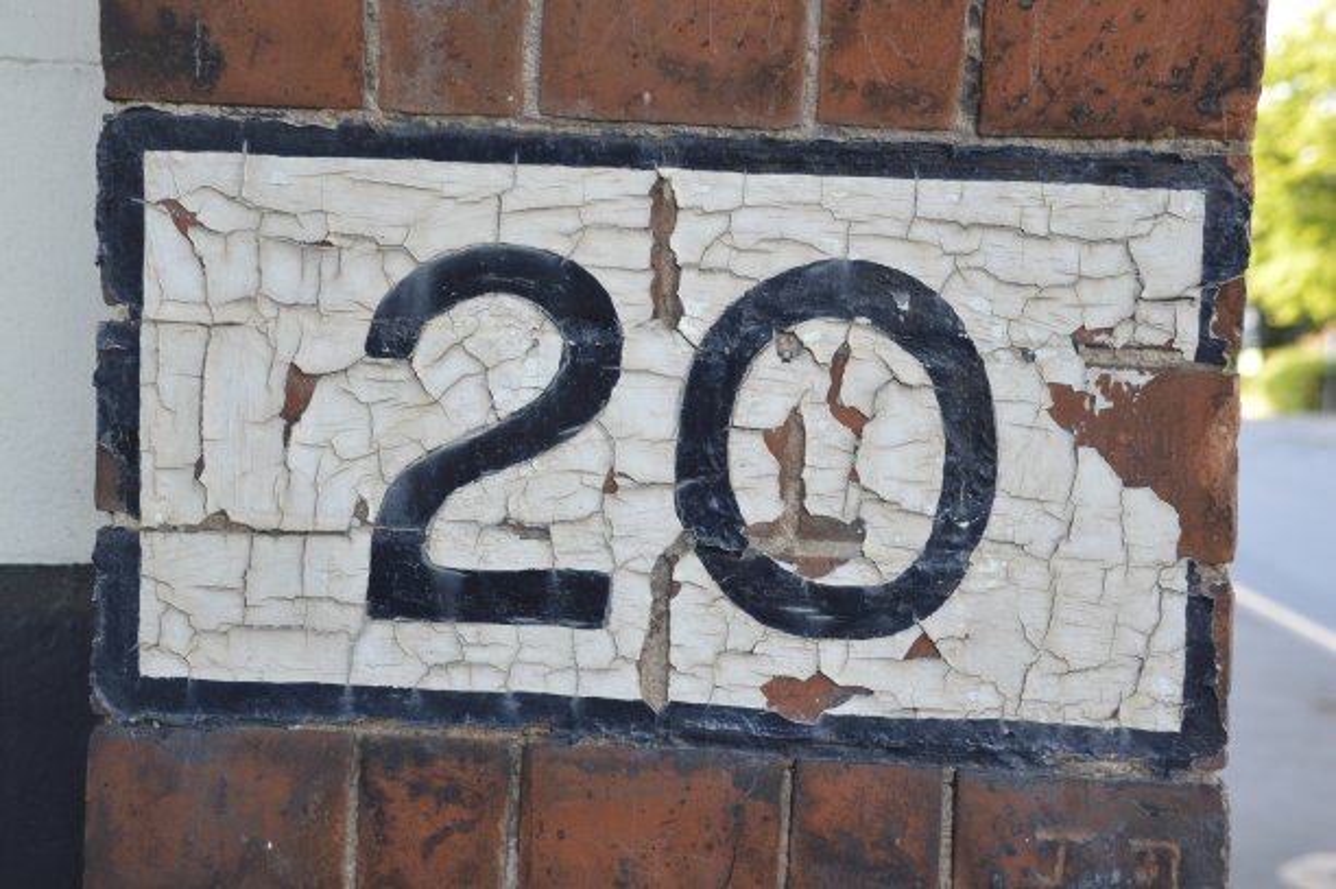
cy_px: 444
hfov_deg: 41.1
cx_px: 668
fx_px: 1780
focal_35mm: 48
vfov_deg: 28.0
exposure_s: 1/100
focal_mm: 32
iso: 400
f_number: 5
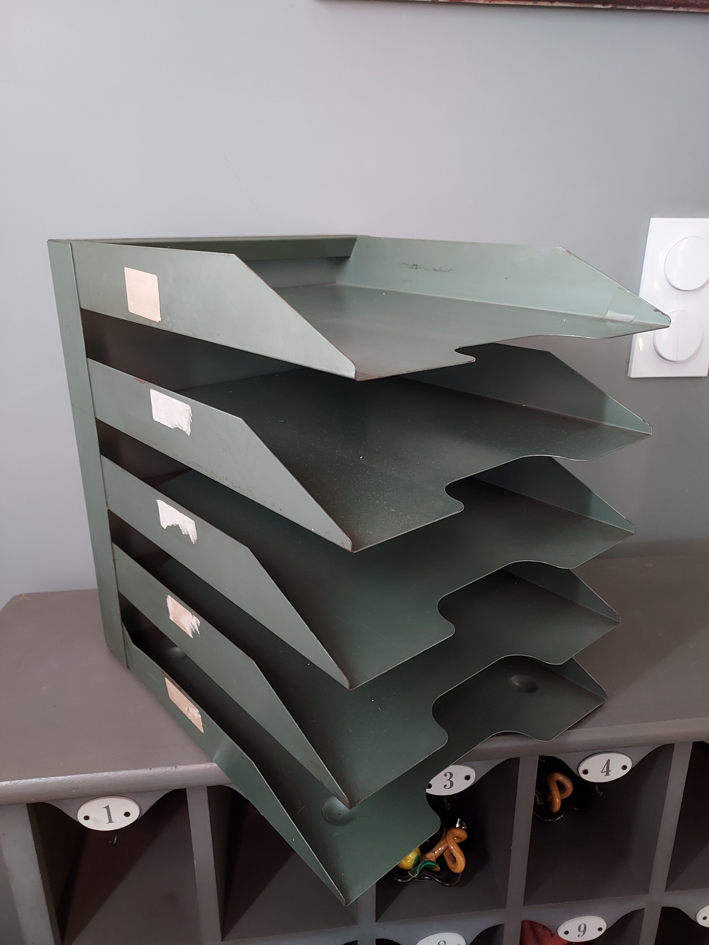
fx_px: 655
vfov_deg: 71.6
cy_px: 472
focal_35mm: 24
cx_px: 354
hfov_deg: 56.8
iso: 400
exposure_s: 1/24
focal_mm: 4.6
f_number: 1.8
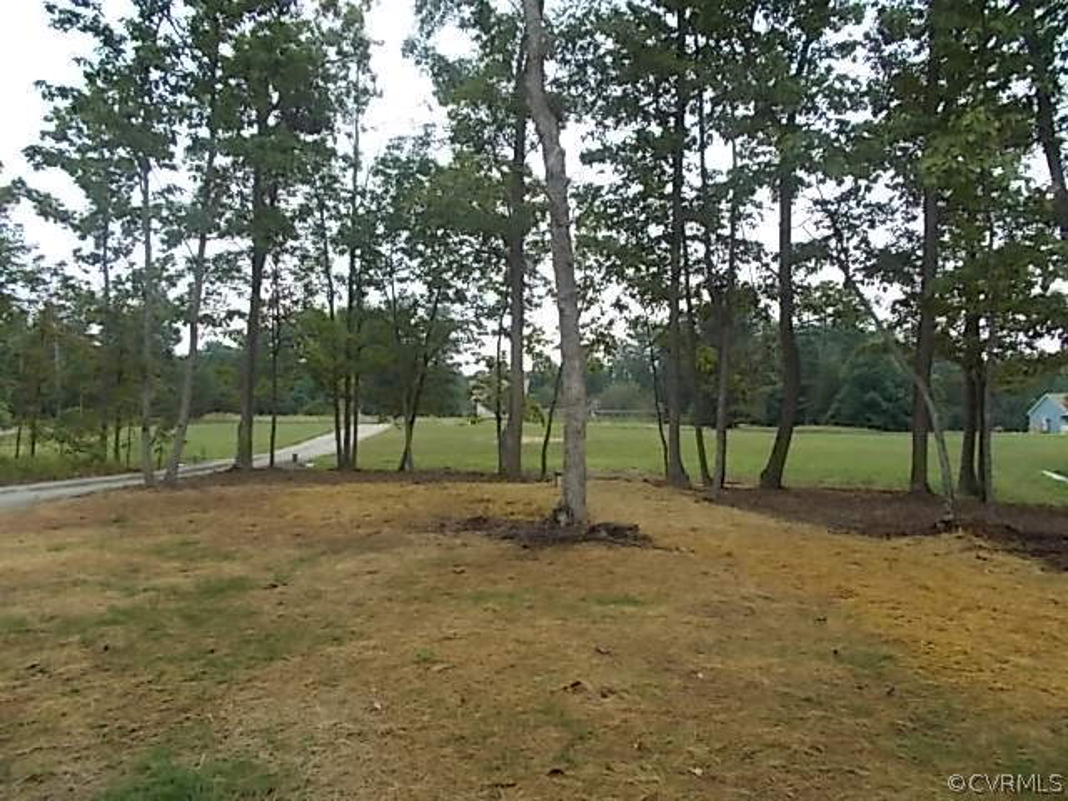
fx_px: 802
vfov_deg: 53.1
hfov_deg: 67.3
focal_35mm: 26
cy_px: 400
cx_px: 534
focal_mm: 4.6
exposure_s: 1/160
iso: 80
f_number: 3.2
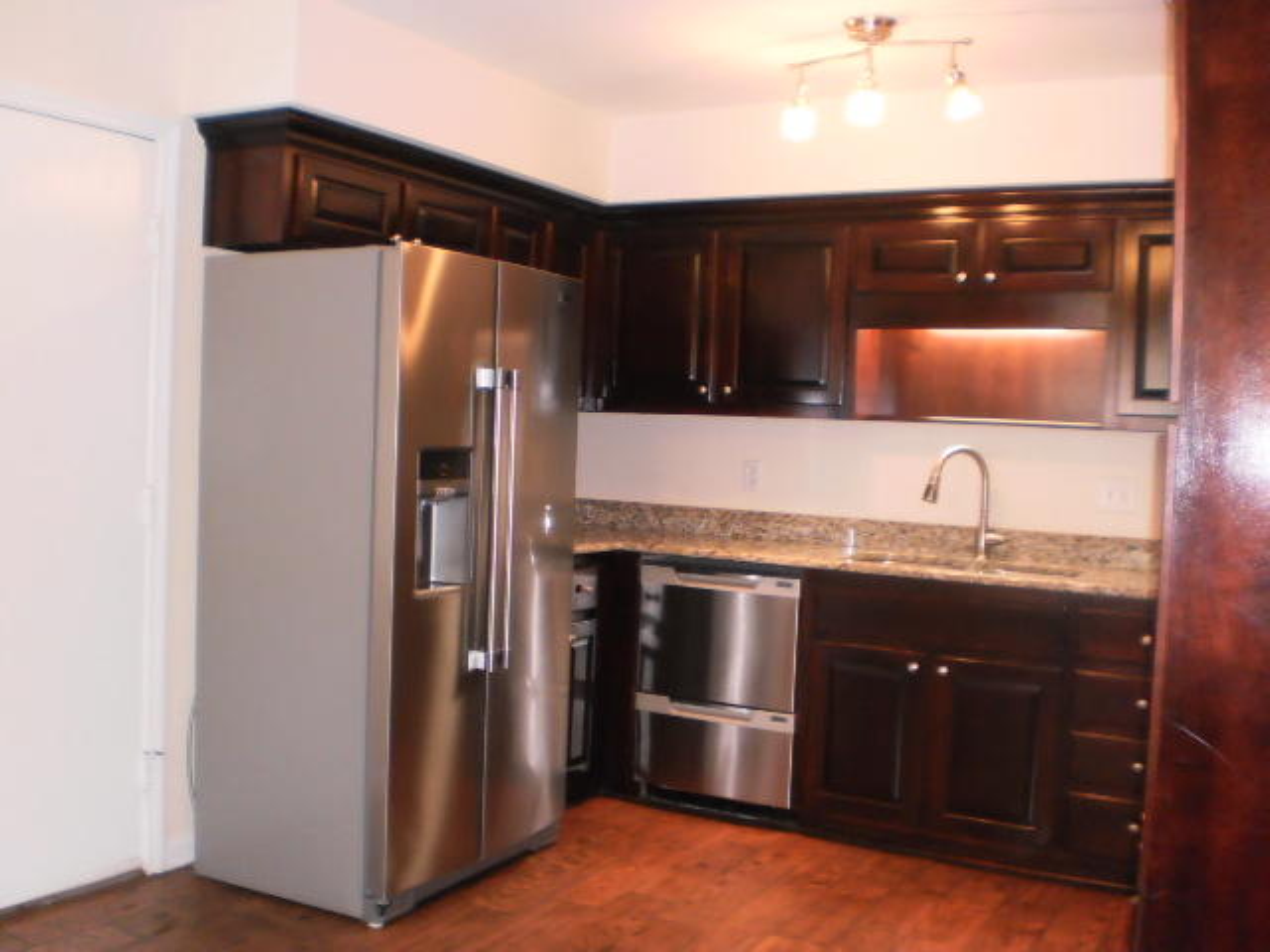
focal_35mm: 36
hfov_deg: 51.4
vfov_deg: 39.7
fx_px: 1321
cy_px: 476
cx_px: 635
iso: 320
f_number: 3.1
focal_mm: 6.3
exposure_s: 1/30
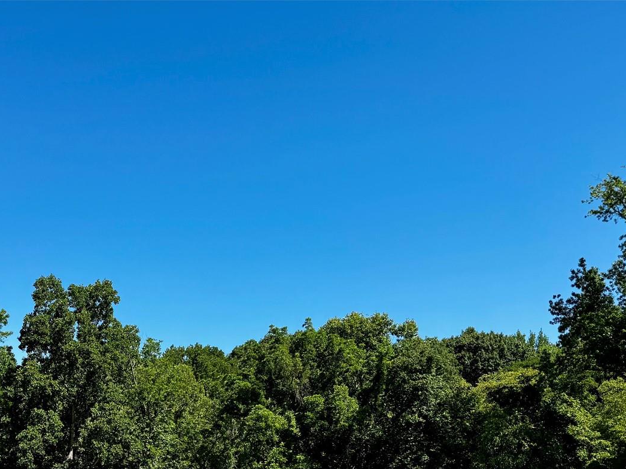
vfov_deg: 29.1
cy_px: 459
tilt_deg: +1.4
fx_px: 850
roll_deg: -1.1
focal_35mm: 47
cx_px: 102
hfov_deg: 38.5
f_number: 1.78
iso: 80
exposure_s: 1/2959
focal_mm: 6.76
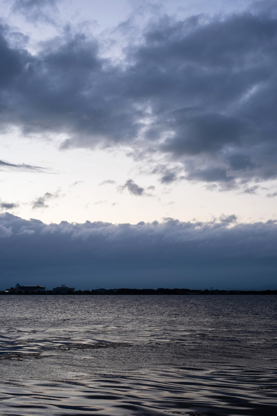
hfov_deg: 25.5
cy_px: 208
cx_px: 138
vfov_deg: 37.5
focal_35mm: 53
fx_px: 612
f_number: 5.6
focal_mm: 35
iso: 64
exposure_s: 1/20
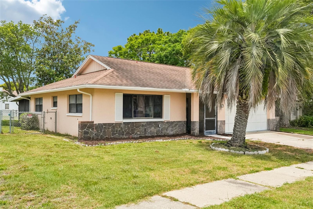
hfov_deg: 57.2
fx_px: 287
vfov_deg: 40.0
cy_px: 104
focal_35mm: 33
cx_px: 156
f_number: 8
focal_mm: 22
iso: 800
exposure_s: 1/2000
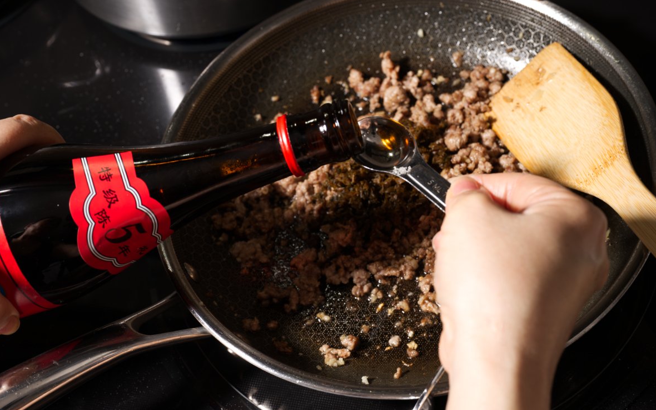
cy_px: 219
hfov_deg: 35.1
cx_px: 330
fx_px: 1037
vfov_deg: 22.4
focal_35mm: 58
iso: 100
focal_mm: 56
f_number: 8
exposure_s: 1/80
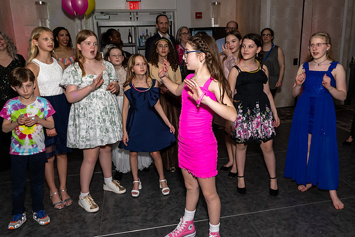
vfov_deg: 45.3
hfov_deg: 64.0
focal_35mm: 29
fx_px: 283
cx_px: 194
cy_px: 106
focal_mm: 17
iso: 800
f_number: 7.1
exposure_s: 1/250
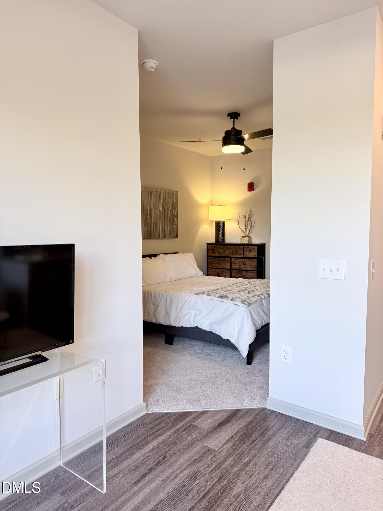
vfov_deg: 71.6
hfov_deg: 56.8
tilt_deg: -3.6
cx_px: 192
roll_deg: -0.6
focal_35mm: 24
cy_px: 256
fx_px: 354
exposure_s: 1/120
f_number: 1.78
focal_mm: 6.76
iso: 125
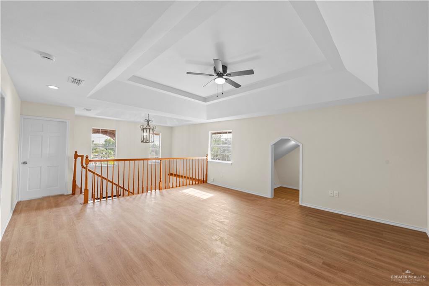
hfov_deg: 104.3
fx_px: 167
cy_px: 143
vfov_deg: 81.2
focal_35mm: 14
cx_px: 214
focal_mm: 14
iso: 100
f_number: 8
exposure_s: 1/2
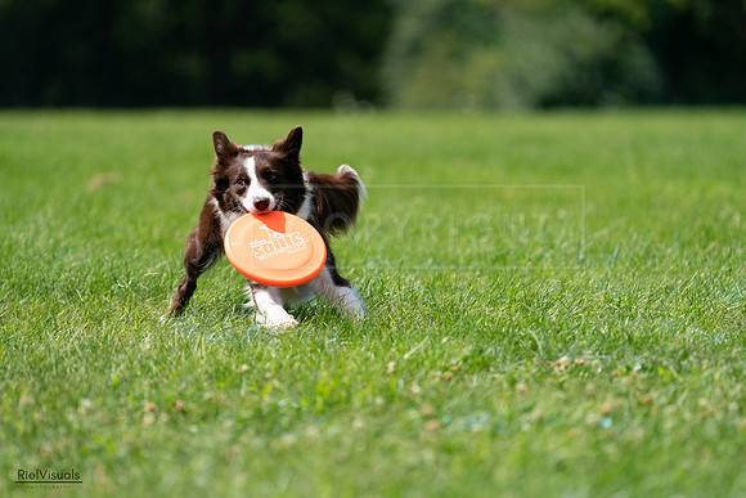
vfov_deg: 3.7
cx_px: 373
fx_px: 7752
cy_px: 249
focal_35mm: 374
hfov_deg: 5.5
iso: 800
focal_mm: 374
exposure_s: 1/4000
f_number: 6.3
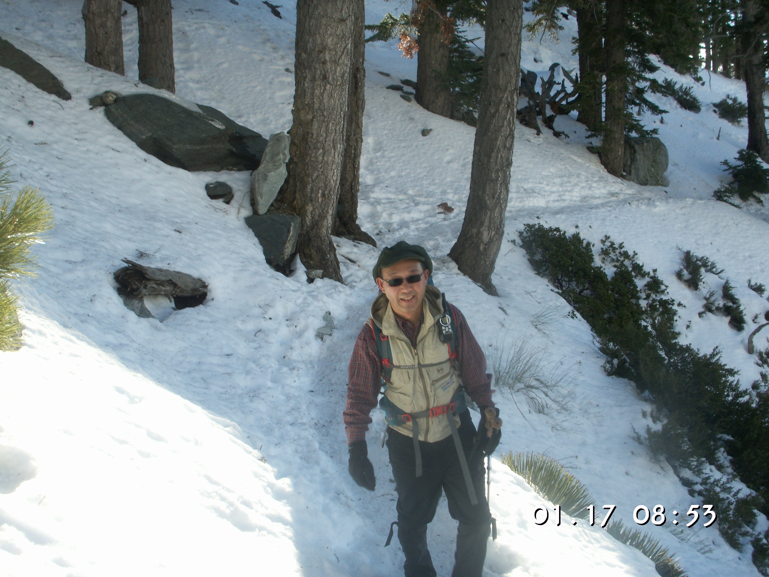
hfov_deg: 50.1
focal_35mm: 37
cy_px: 288
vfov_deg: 38.7
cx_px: 384
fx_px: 822
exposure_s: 1/60
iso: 50
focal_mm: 7.7
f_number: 7.1
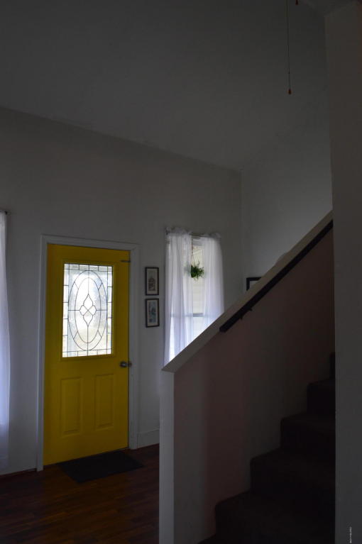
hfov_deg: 47.9
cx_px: 181
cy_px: 272
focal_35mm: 27
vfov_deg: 67.4
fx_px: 408
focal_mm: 18
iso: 400
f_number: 7.1
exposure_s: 1/30
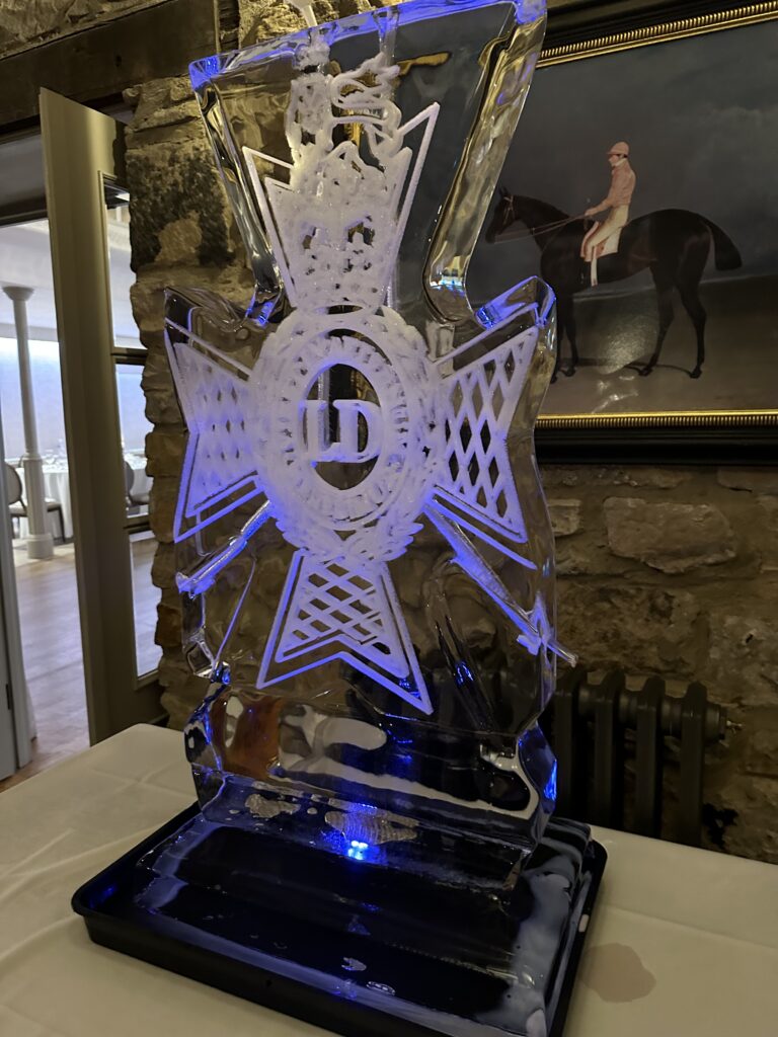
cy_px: 518
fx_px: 719
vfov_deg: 71.6
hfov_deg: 56.8
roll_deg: +1.6
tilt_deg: -7.9
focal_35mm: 24
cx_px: 389
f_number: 1.78
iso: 1000
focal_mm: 6.86
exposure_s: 1/25
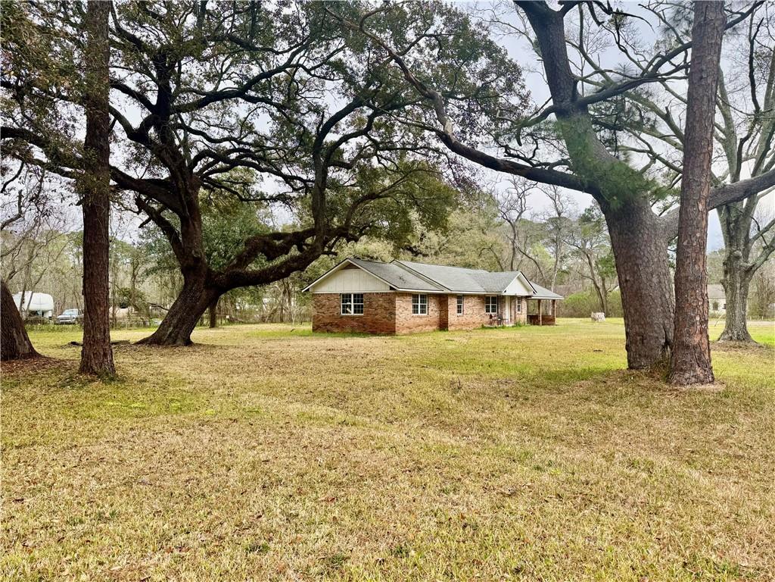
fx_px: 537
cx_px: 388
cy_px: 291
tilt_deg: -0.1
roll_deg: -0.1
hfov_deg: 71.6
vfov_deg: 56.8
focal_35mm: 24
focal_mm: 6.76
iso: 80
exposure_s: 1/244
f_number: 1.78
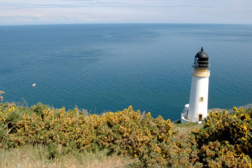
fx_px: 220
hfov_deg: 59.5
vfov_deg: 41.6
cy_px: 84
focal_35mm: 32
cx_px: 126
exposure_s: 1/50
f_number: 25
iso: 200
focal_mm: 21
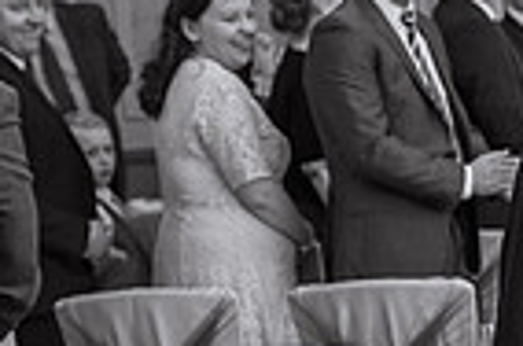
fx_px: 2073
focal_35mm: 143
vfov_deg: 9.4
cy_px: 394
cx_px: 884
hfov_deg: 13.2
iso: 320
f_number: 2.8
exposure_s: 1/100
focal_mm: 35
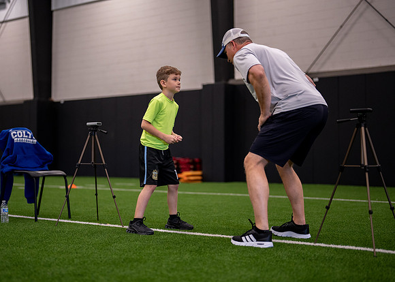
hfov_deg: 35.0
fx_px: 625
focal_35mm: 56
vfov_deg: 25.4
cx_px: 176
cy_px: 142
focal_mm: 50
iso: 1600
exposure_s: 1/1000
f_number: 1.2
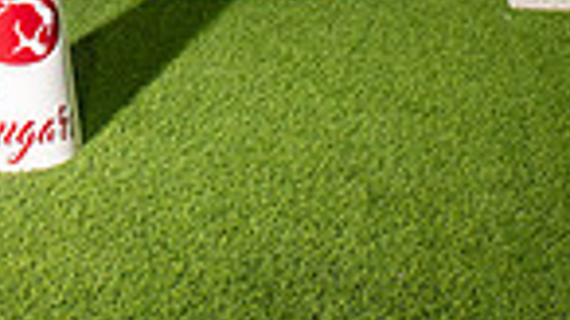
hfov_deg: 20.1
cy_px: -511
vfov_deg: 9.9
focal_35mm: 103
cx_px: 0
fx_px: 1556
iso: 1000
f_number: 7.1
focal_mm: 32
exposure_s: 1/400
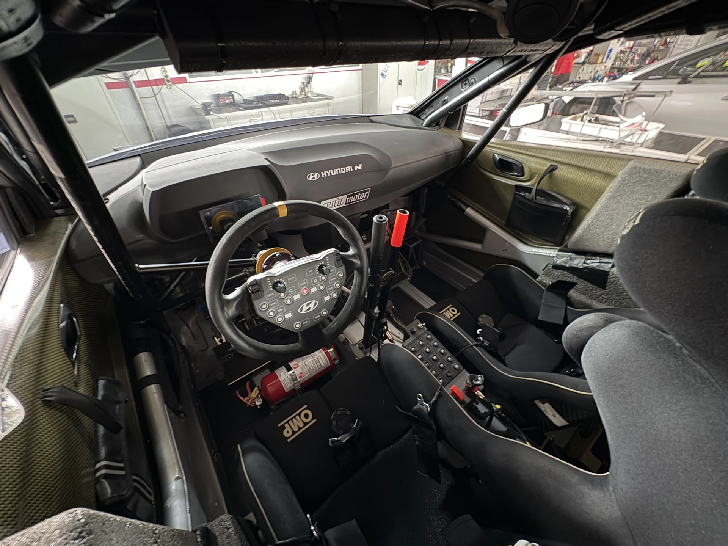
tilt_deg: -37.8
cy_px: 273
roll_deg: +1.2
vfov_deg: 85.7
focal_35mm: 14
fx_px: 294
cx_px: 364
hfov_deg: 102.1
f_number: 2.2
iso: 320
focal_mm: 2.22
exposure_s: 1/11
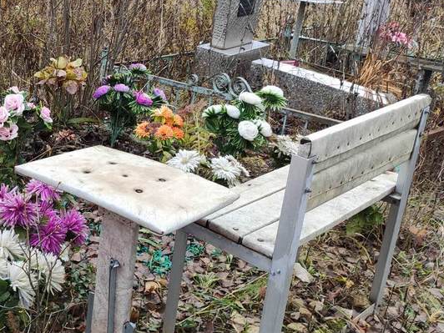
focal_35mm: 50
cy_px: 140
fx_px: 641
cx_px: 26
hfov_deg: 35.4
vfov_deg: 29.1
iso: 124
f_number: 1.75
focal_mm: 4.77
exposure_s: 1/100
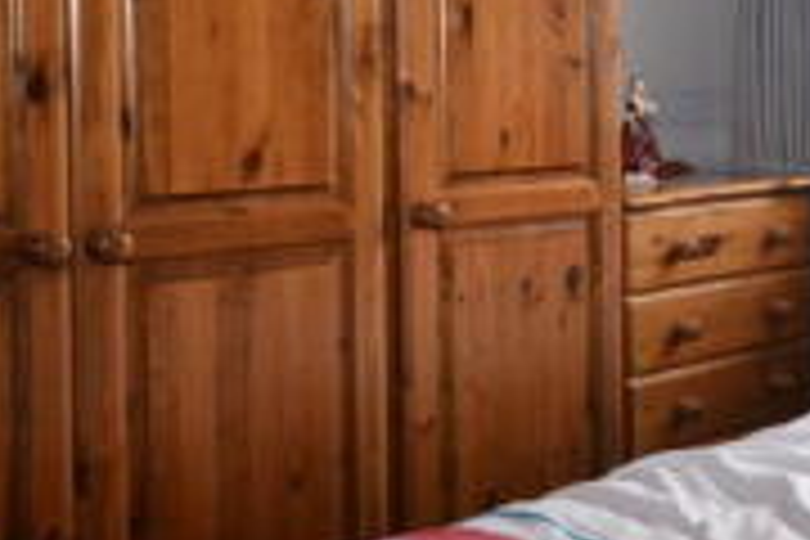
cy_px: 97
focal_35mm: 63
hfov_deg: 28.9
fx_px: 1415
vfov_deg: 21.3
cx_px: 893
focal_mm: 11.5
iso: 180
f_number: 5.6
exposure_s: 1/125
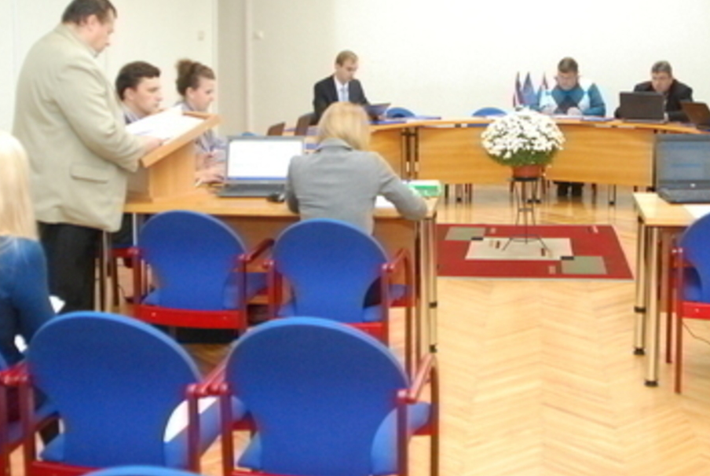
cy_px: 141
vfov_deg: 26.4
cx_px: 475
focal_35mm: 51
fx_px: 1007
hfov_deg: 38.4
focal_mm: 24
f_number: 3.3
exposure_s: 1/180
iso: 1600
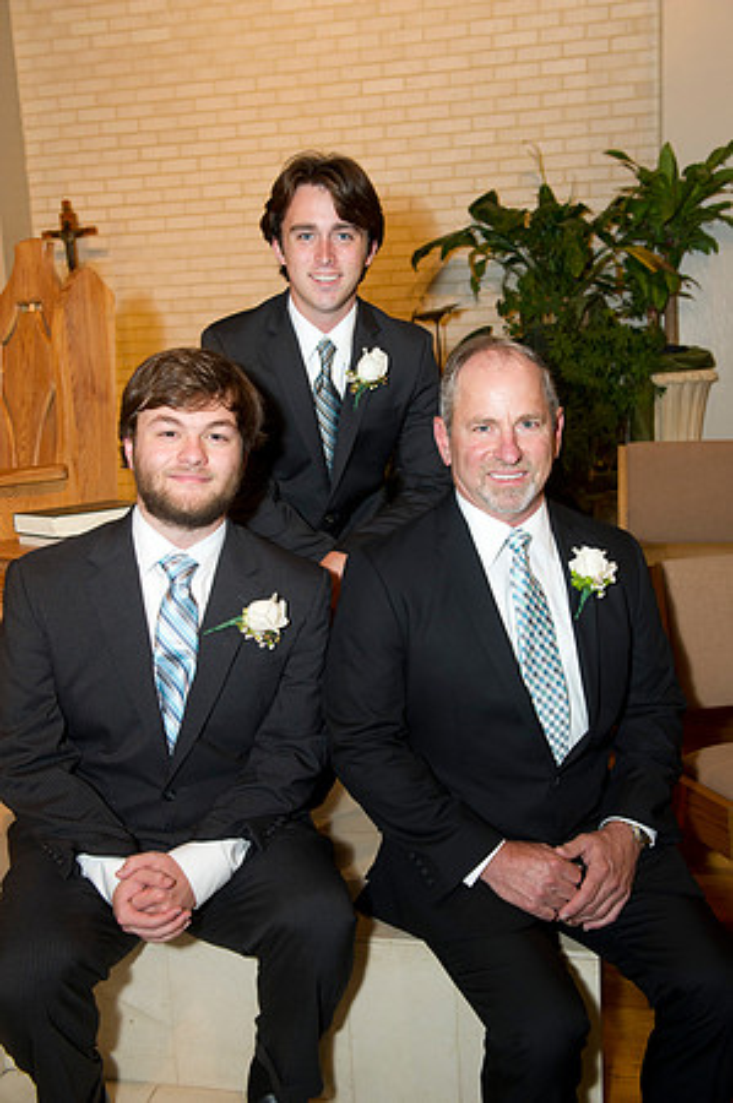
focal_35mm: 35
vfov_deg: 54.5
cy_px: 552
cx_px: 366
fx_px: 1071
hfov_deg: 37.8
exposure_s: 1/100
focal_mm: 35
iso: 1600
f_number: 5.6
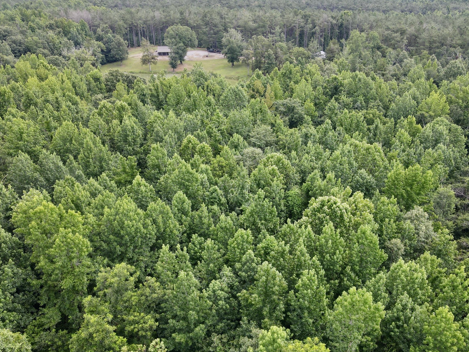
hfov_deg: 56.6
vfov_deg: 44.1
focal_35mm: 32
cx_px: 265
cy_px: 194
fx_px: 434
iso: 100
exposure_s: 1/60
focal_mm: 4.5
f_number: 2.8
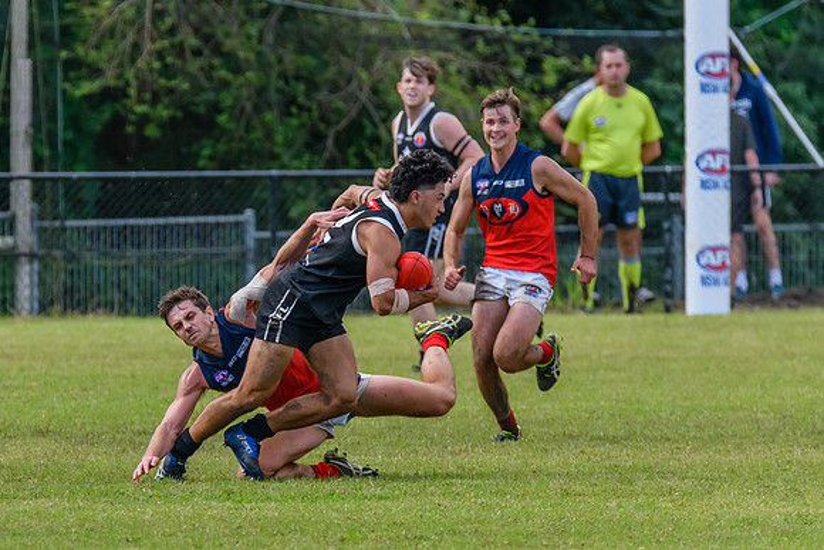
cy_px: 262
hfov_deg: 2.4
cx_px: 231
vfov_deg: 1.6
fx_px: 20085
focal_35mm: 877
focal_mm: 420
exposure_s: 1/2000
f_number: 6
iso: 1800
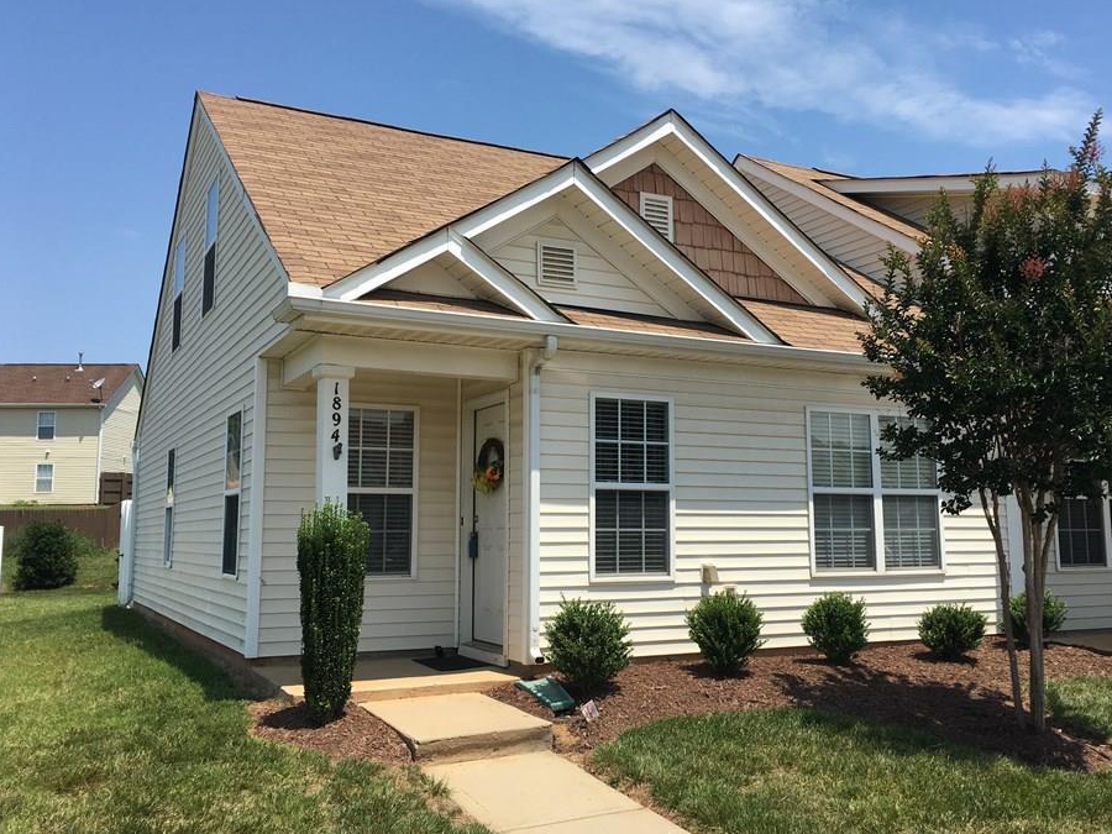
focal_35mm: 33
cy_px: 399
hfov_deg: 55.3
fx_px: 1060
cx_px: 599
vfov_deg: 42.9
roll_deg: +0.2
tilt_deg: +7.9
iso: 25
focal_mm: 4.15
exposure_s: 1/1538
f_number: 2.2
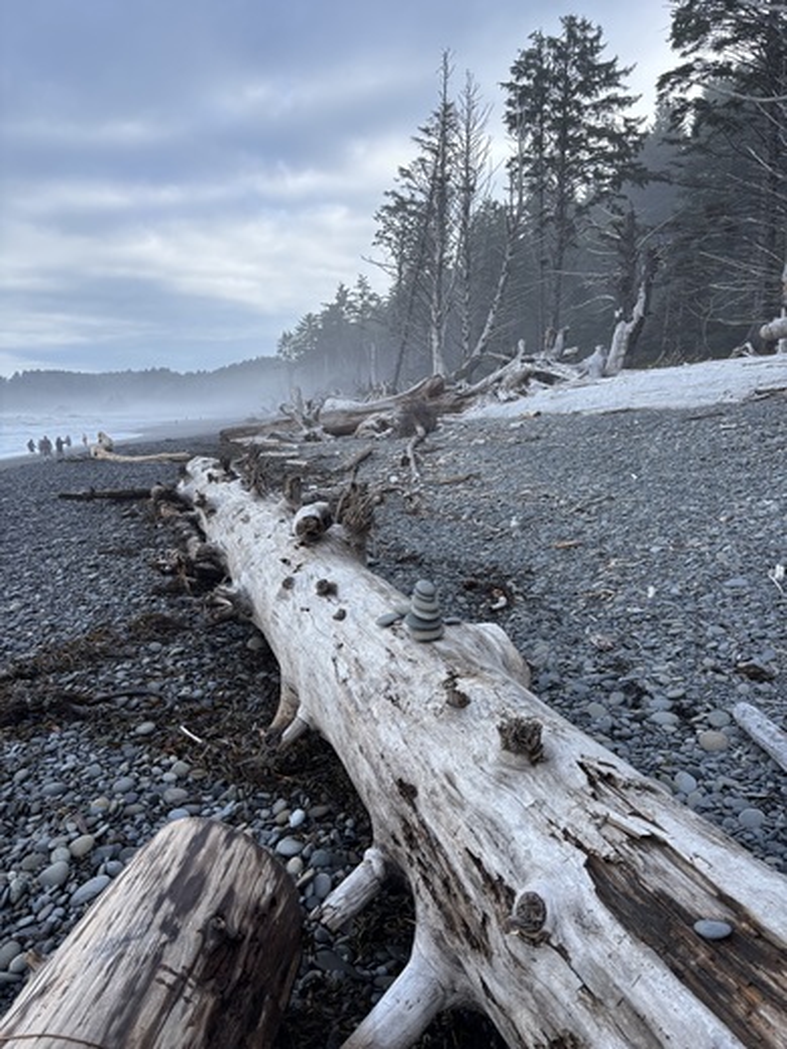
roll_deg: -0.3
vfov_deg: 67.3
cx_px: 394
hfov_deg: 53.1
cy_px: 524
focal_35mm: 26
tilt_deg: -8.2
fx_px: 788
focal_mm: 5.96
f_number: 1.6
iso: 50
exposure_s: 1/1080
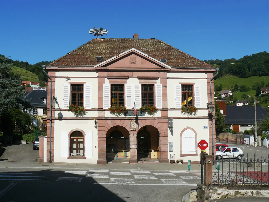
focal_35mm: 36
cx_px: 134
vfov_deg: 39.7
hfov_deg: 51.4
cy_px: 101
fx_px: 280
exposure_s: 1/800
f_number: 5.6
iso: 100
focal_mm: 6
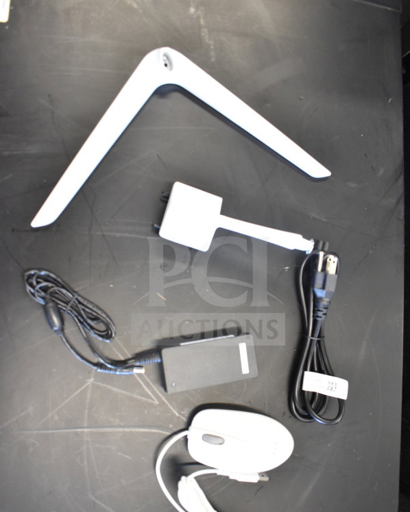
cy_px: 291
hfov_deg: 47.1
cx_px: 208
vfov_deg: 57.0
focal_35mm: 31
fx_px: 470
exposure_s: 1/30
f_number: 3.5
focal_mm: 18
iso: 1400
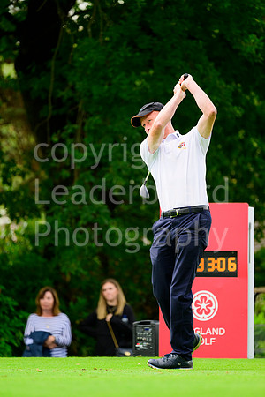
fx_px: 3533
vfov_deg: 6.4
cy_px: 198
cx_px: 132
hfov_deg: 4.3
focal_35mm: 320
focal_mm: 320
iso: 1250
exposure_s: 1/1600
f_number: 5.3
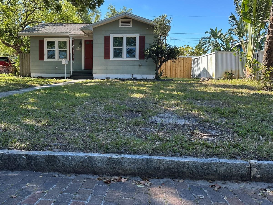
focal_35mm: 32
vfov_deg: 43.9
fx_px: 252
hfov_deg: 56.4
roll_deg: -0.1
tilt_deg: -1.7
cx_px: 109
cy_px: 79
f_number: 1.78
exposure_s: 1/1412
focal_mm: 6.86
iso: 80
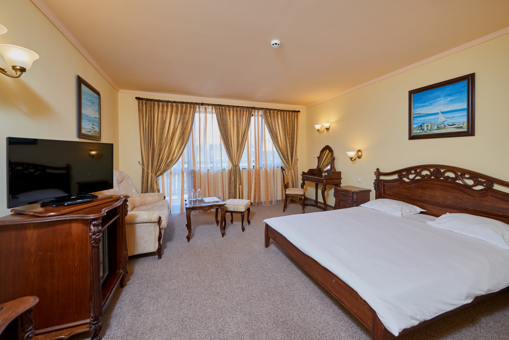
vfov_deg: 81.3
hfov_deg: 104.2
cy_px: 170
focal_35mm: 14
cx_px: 254
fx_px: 198
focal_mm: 14
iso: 500
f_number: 4.5
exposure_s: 1/100
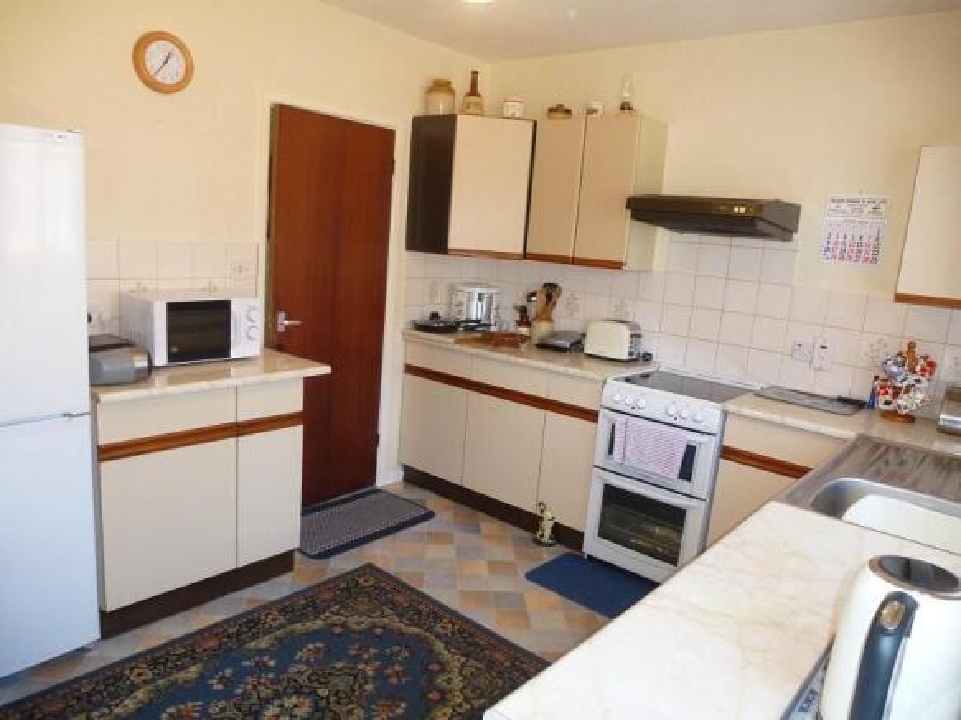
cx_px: 480
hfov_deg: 71.6
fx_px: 666
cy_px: 360
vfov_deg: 56.8
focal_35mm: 24
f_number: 3.3
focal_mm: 4.3
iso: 500
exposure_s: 1/60
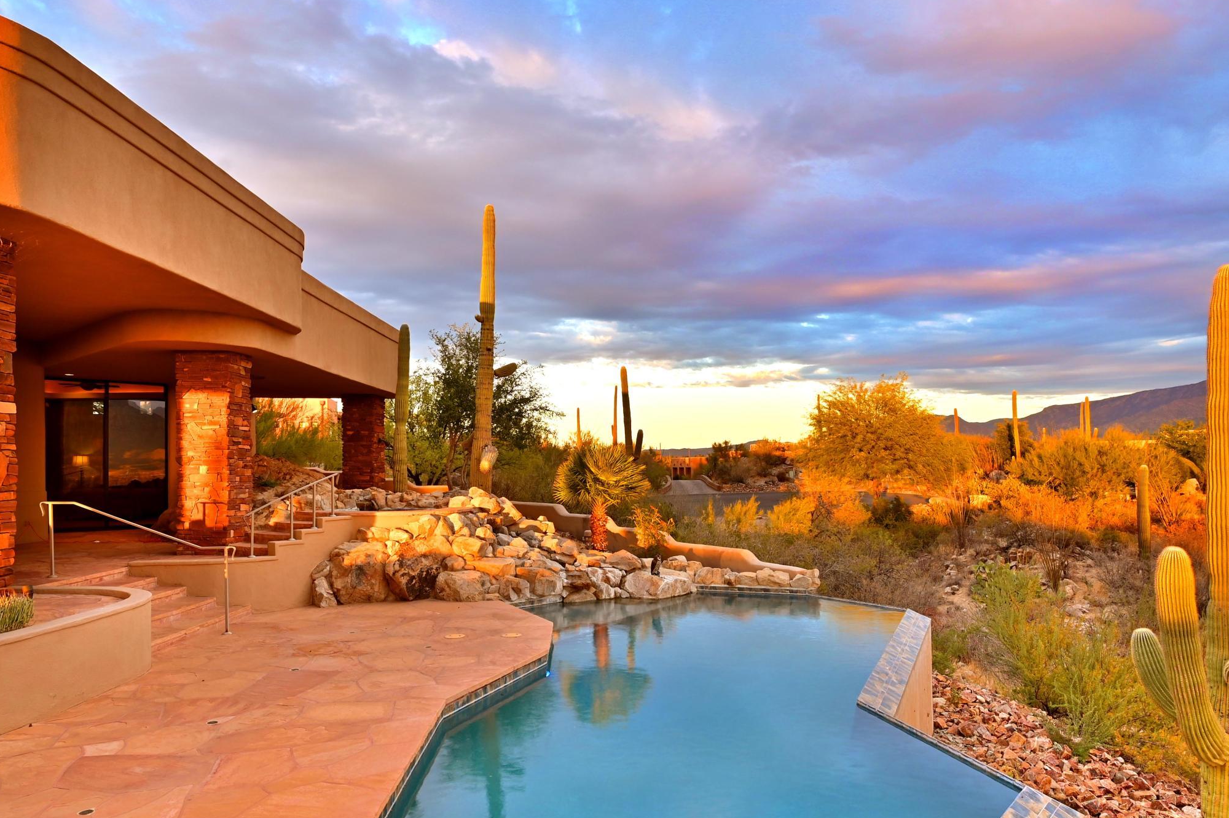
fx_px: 819
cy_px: 372
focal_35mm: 24
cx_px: 630
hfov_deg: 73.8
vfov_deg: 53.0
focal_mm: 16
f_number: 9
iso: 100
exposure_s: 1/13
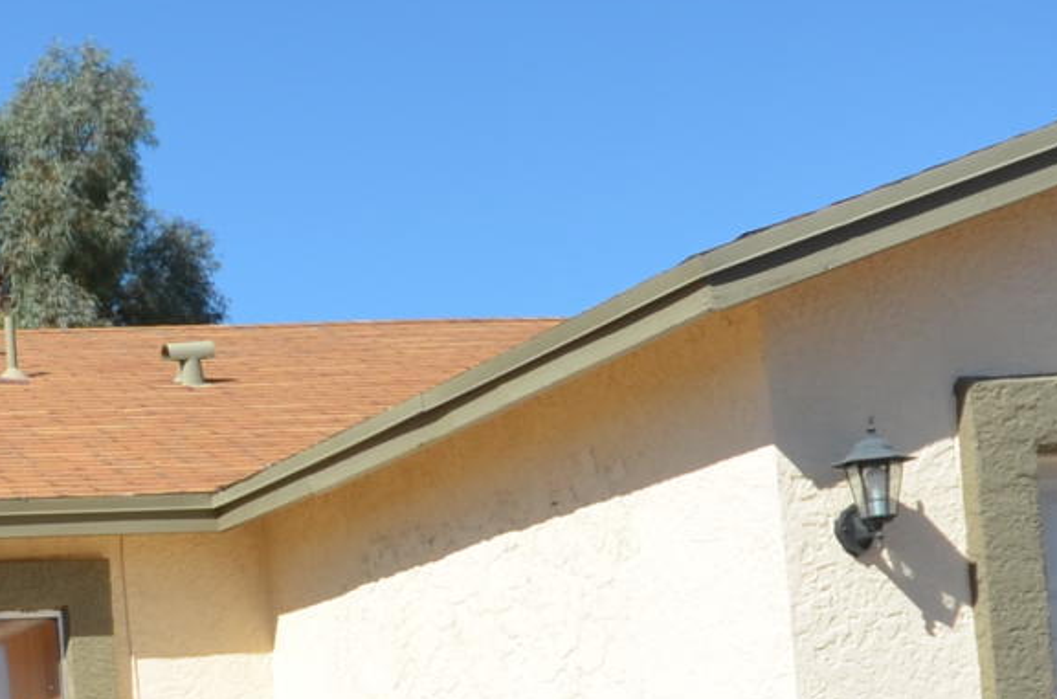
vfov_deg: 13.3
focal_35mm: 102
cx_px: -585
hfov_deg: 17.8
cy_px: 652
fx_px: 2976
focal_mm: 13
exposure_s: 1/320
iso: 100
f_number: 9
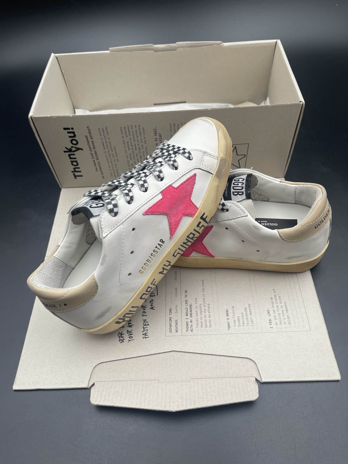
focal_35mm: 26
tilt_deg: -54.5
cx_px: 174
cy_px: 232
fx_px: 349
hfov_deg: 53.1
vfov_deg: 67.3
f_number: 1.6
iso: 32
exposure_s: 1/553
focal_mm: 5.1
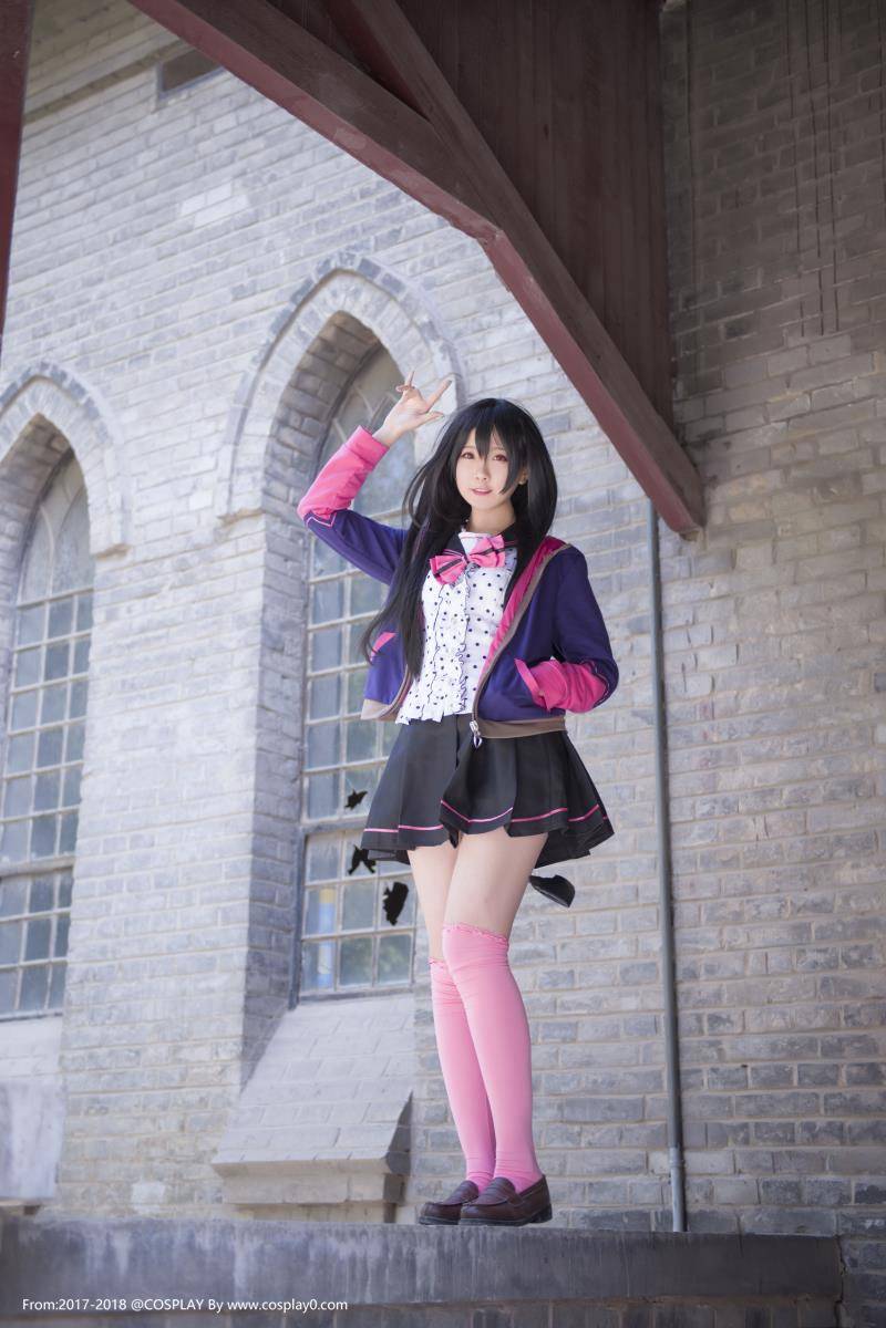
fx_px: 1920
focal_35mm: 52
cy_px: 664
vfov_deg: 38.2
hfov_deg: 26.0
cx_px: 443
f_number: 2.8
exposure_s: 1/160
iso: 160
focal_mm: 52
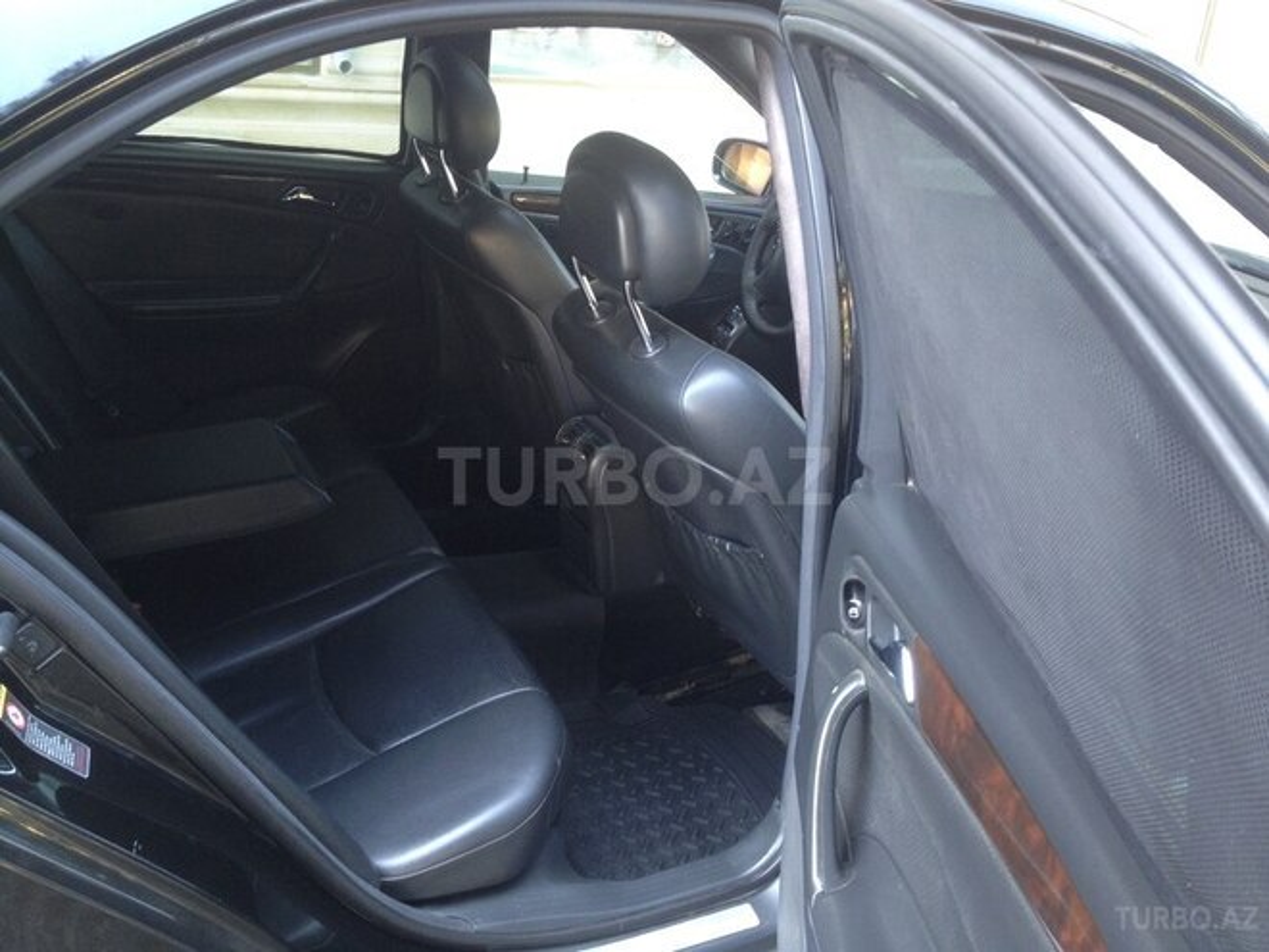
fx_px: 1283
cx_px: 634
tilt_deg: -25.7
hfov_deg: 52.6
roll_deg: -4.2
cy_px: 476
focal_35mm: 35
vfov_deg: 40.7
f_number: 2.4
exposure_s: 1/20
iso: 80
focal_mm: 4.28
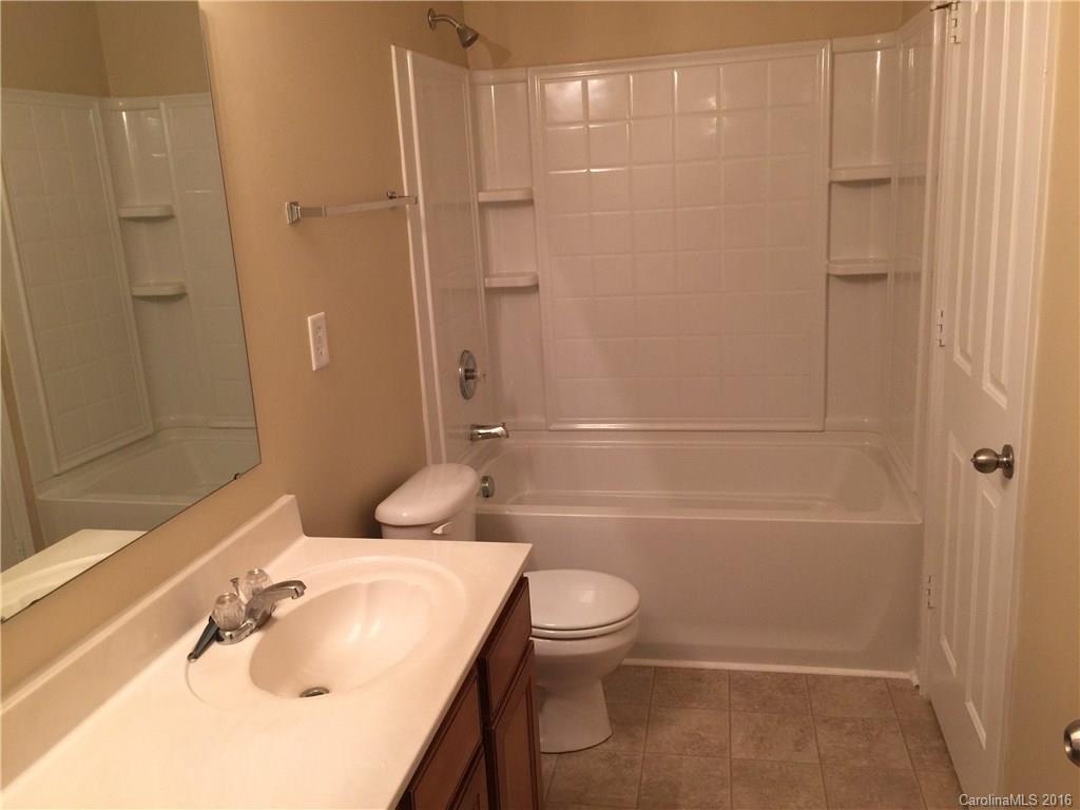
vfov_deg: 48.2
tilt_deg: -14.1
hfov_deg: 61.7
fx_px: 905
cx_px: 540
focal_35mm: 29
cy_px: 405
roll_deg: +1.5
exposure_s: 1/30
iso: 40
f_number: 2.2
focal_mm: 4.15
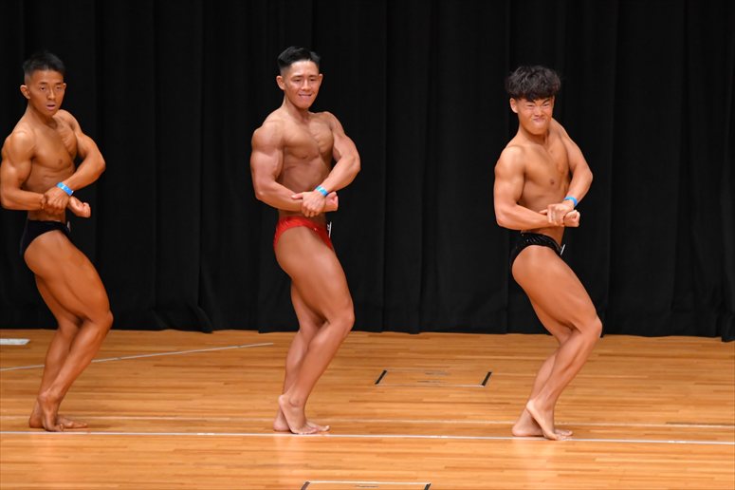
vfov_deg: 5.1
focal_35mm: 270
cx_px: 368
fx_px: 5510
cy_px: 245
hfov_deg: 7.6
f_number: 5.6
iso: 4000
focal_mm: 180
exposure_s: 1/400
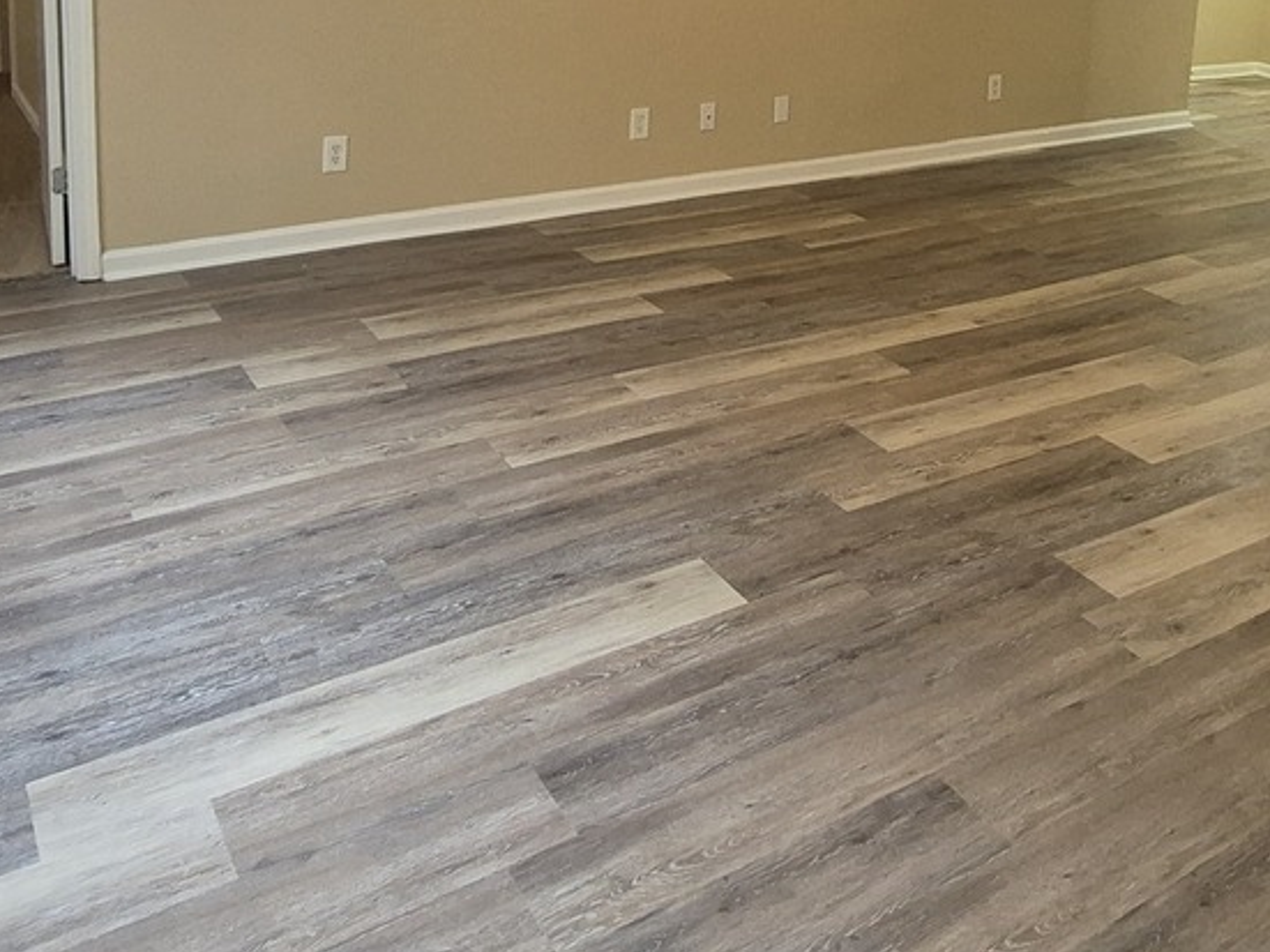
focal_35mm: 34
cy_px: 23
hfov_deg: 53.4
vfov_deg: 37.7
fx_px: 1247
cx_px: 793
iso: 500
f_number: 2.2
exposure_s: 1/60
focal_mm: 1.74
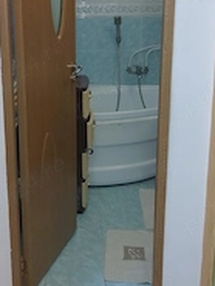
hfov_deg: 26.9
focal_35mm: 54
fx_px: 447
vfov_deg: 35.3
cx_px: 70
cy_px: 102
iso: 320
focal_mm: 5.23
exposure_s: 1/50
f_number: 1.8
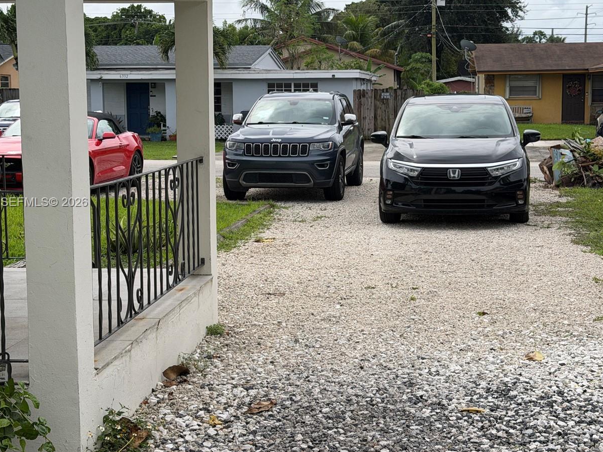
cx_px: 333
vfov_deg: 22.9
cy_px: 203
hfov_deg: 30.2
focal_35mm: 64
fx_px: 1115
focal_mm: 6.76
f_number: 1.78
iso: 64
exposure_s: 1/4098
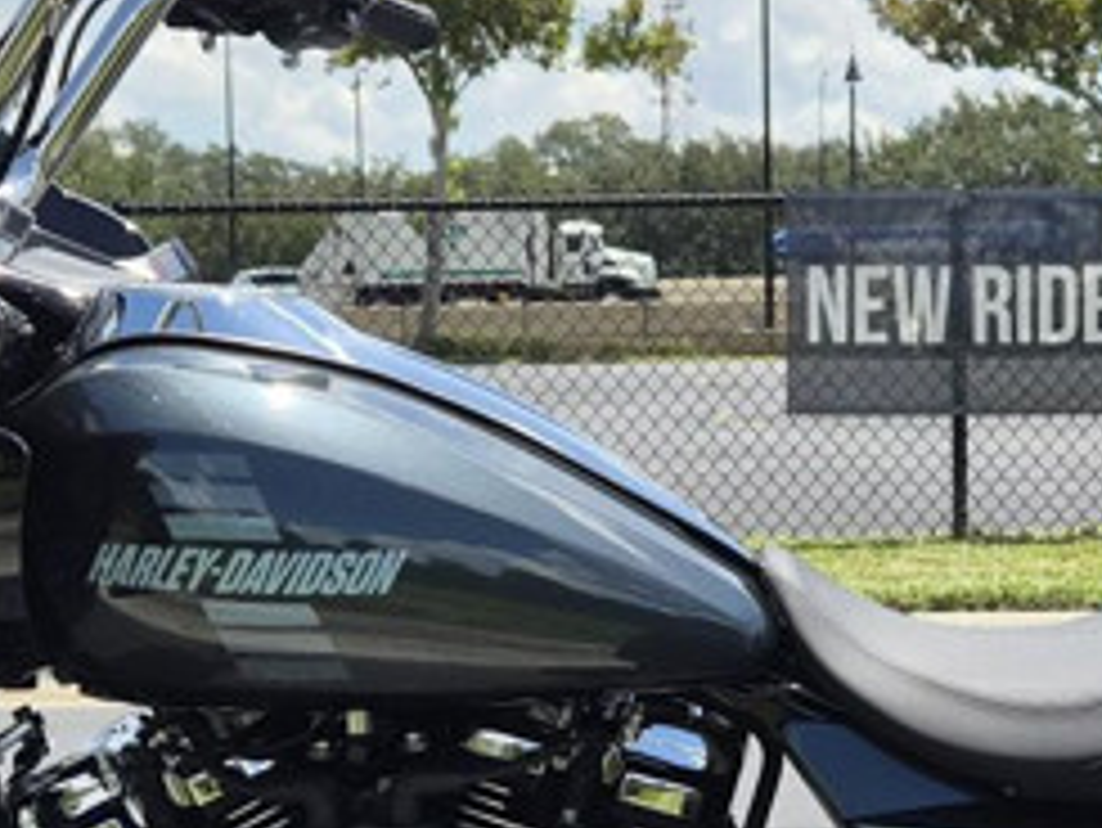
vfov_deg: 14.8
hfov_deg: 19.6
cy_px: 580
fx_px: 3185
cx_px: 618
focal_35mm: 100
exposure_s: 1/5792
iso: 80
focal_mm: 5.4
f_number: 1.8
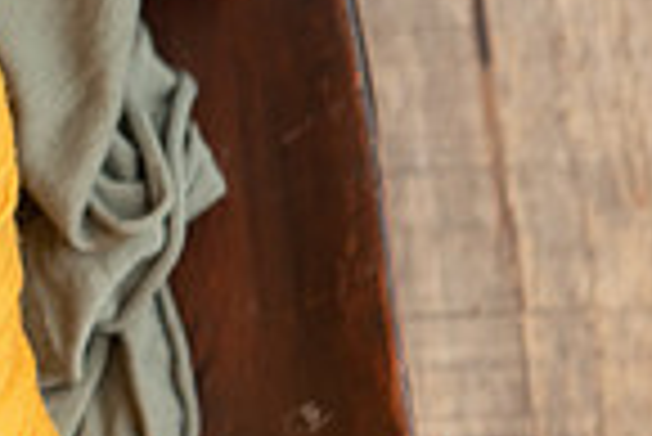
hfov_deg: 7.1
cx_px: -393
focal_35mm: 285
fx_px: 5167
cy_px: 7
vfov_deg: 4.8
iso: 320
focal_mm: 70
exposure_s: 1/200
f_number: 4
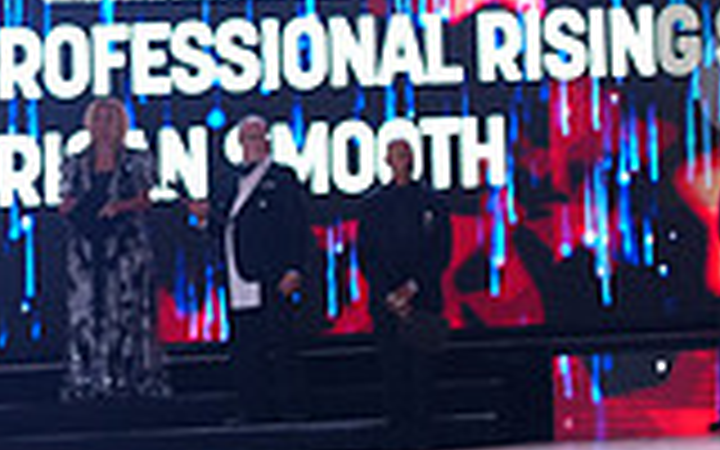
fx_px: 2904
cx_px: 1148
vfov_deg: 8.8
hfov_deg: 13.2
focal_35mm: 148
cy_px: 88
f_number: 4
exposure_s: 1/500
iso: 1250
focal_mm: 40
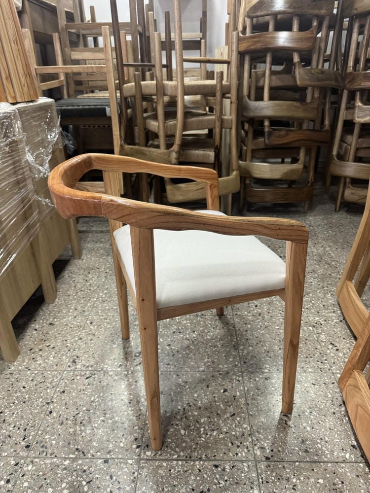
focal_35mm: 24
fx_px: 342
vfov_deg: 71.6
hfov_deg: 56.8
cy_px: 246
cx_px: 185
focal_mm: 6.76
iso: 320
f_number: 1.78
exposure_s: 1/50
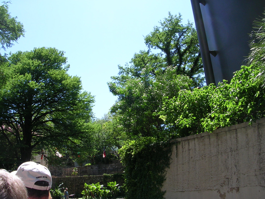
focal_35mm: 38
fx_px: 291
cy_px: 100
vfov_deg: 37.7
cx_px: 132
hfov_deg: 49.0
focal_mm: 5.8
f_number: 5.6
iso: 50
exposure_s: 1/132
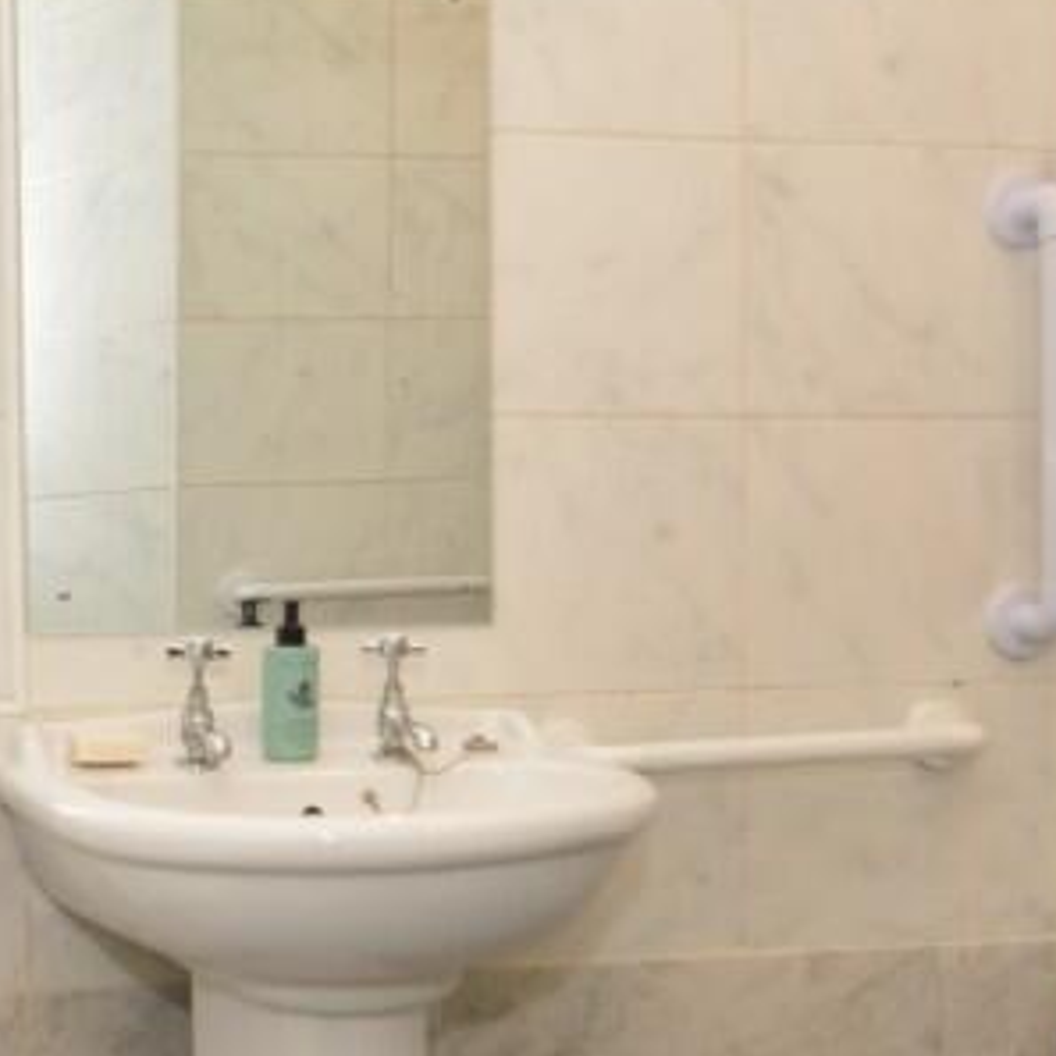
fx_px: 1519
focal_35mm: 44
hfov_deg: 36.2
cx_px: 128
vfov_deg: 38.3
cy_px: 597
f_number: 4
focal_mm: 10
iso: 280
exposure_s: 1/60
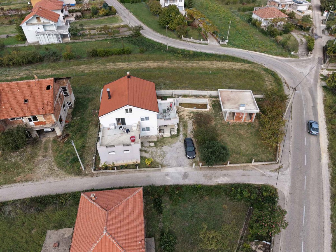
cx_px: 168
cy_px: 126
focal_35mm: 23
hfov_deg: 73.9
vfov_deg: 58.9
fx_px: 223
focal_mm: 8.67
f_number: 1.8
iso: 140
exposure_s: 1/2500
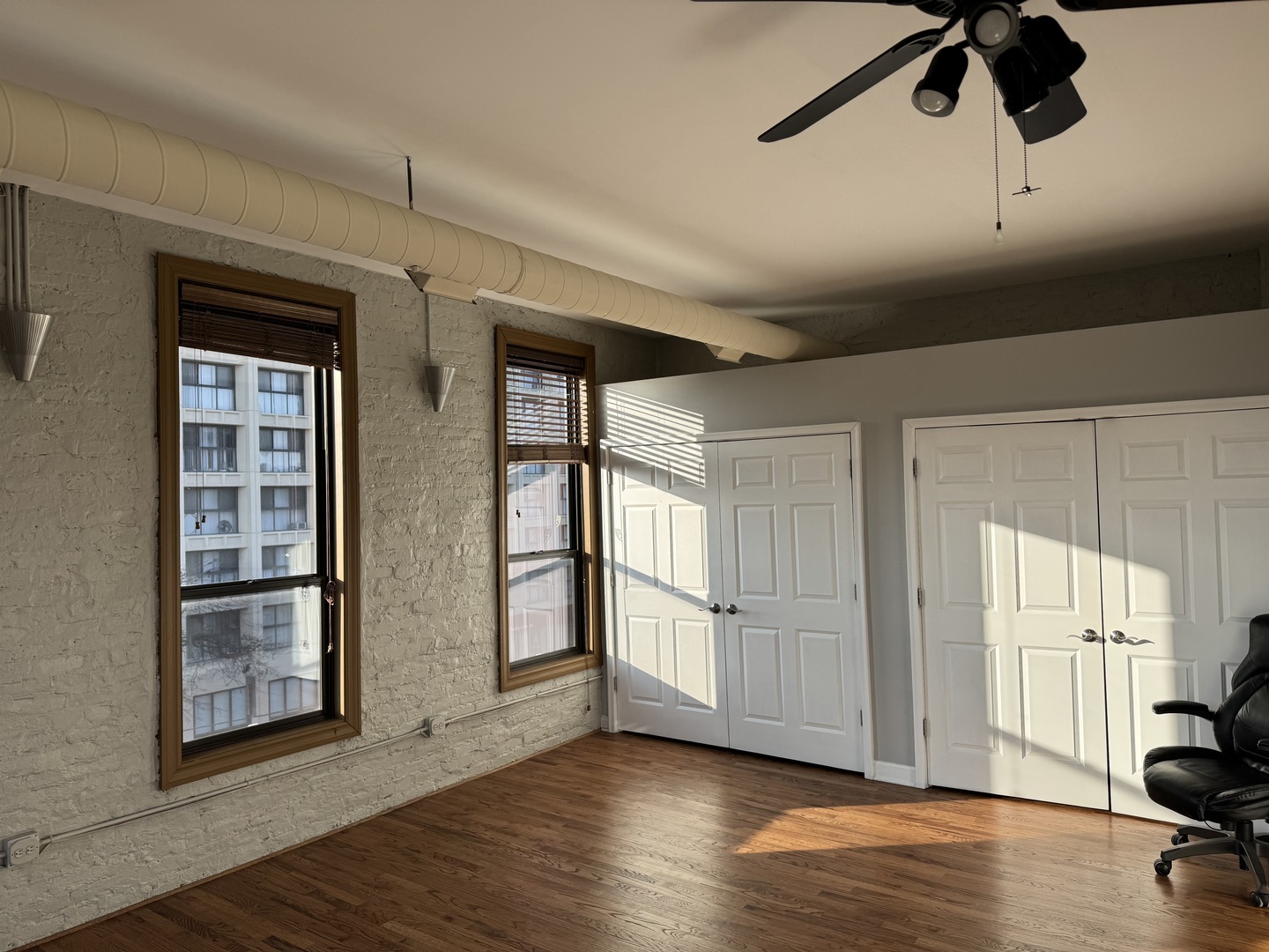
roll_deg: +1.1
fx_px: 880
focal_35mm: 24
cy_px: 476
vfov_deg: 56.8
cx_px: 634
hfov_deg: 71.6
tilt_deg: +0.2
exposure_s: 1/842
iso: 80
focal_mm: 6.76
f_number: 1.78
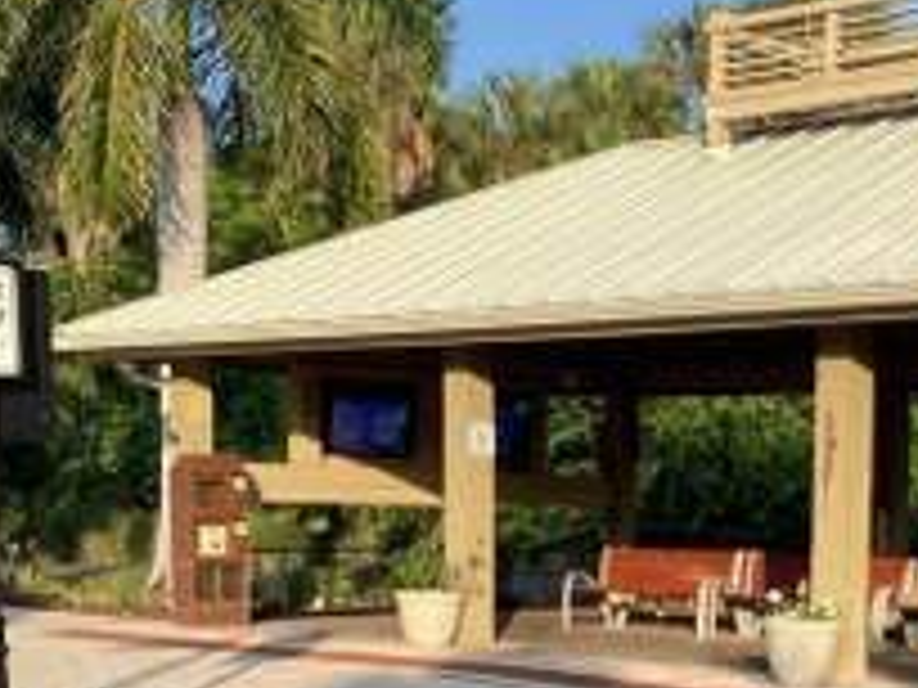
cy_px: 742
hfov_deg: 26.3
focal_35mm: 73
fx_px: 1936
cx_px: 693
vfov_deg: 19.4
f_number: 2.4
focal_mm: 3.3
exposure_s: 1/413
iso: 25
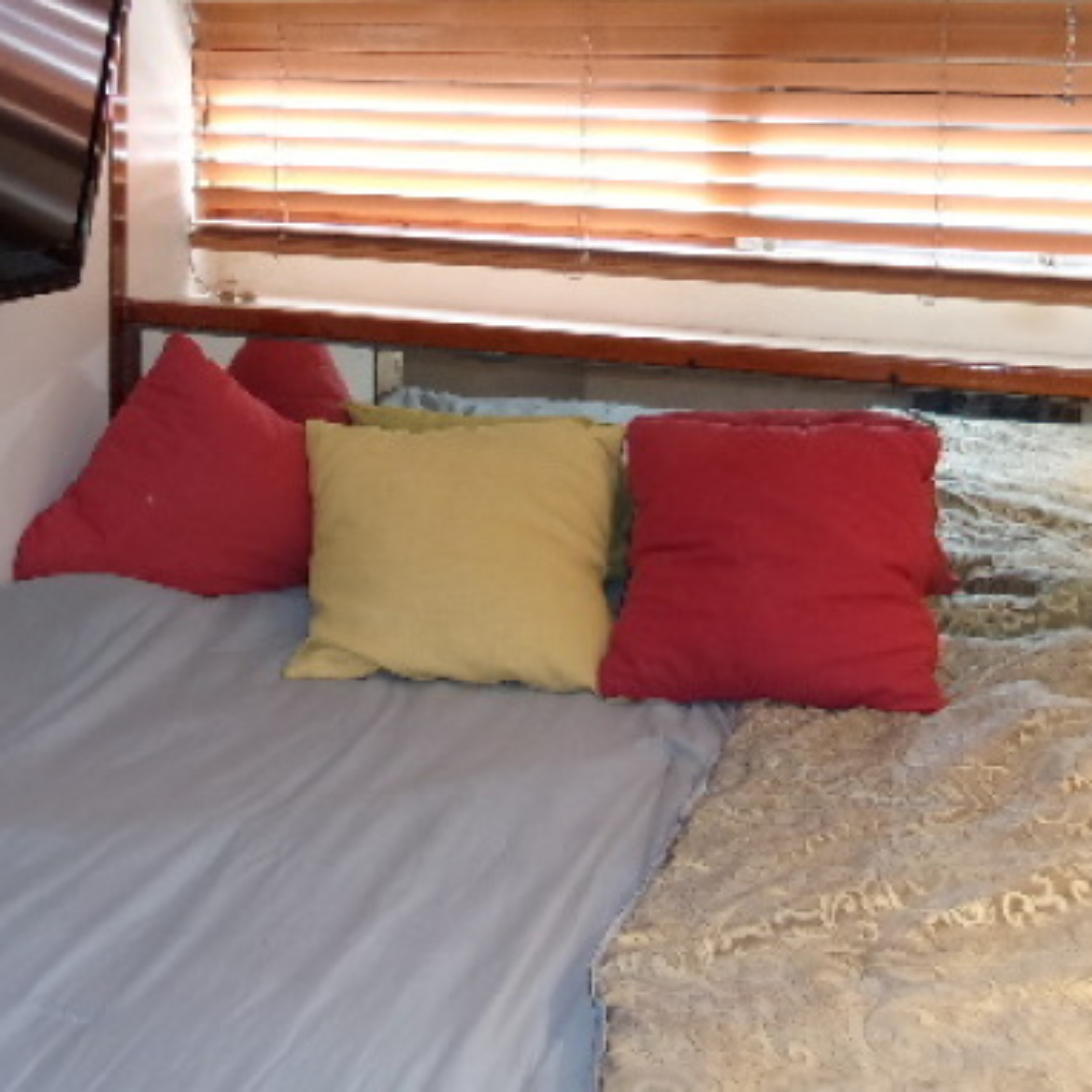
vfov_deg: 33.4
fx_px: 1785
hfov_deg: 33.6
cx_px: 334
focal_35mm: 50
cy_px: 280
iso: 200
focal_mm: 4.9
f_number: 3
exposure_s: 1/34
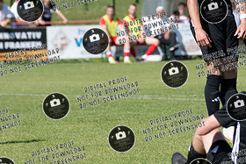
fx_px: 3288
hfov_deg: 4.3
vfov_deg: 2.9
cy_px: 29
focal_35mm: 481
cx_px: 193
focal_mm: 200
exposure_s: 1/1600
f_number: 5.6
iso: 360
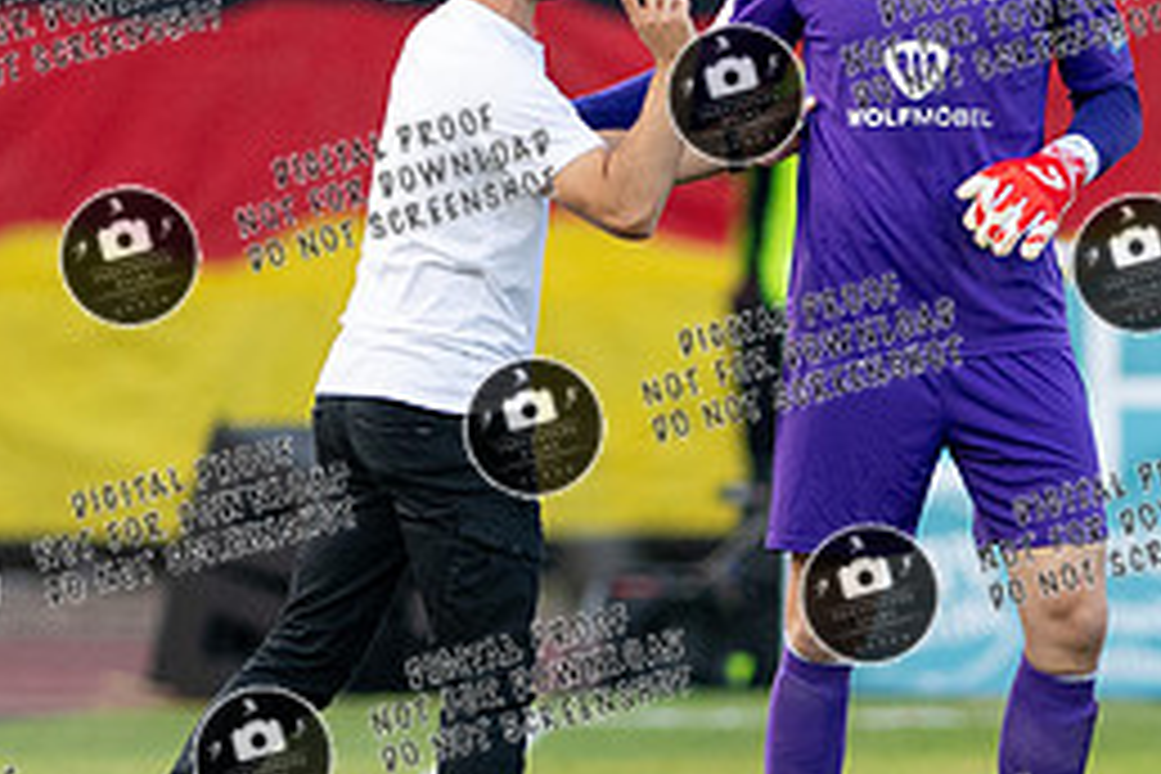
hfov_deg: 1.4
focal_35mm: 1510
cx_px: 857
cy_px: 242
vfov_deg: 0.9
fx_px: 48694
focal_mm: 300
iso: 1000
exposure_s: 1/1600
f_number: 3.2
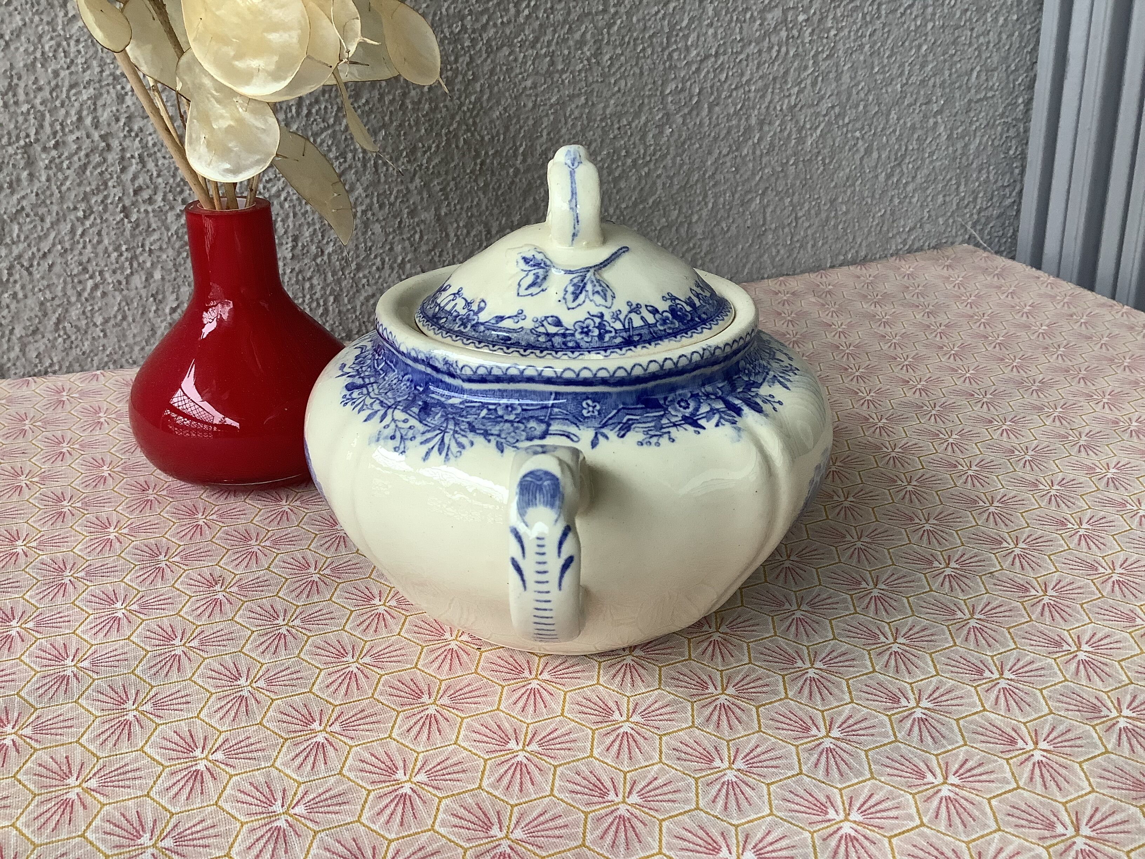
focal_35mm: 31
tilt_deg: -21.2
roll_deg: +1.7
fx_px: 1025
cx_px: 572
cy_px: 430
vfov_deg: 45.4
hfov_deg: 58.4
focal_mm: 3.3
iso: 100
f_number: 2.4
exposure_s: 1/120
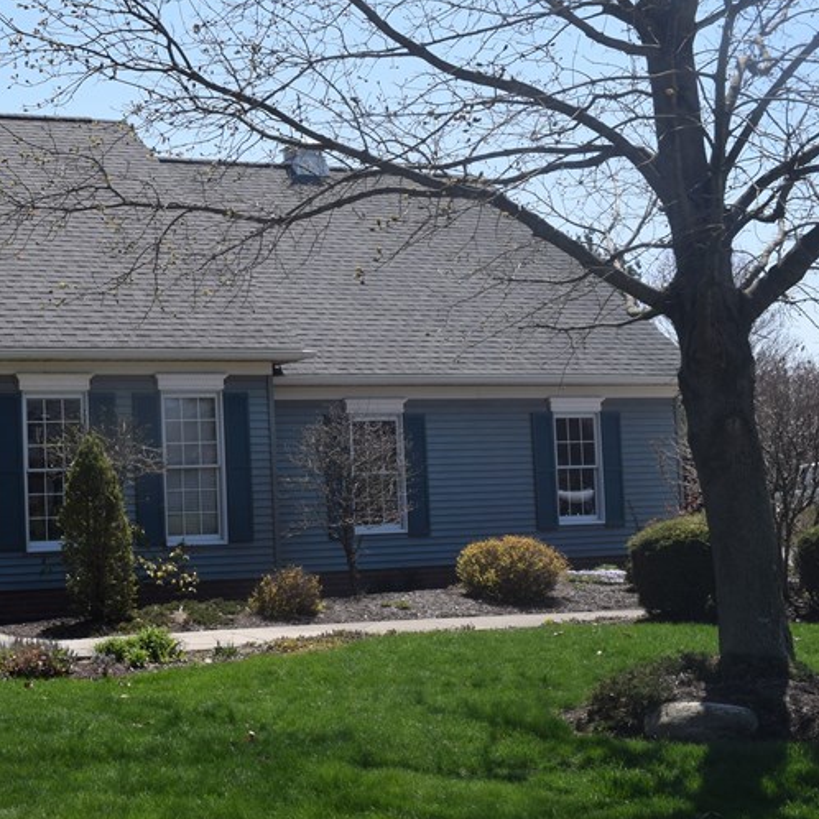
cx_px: -15
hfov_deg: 31.3
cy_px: 416
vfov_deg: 34.0
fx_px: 1338
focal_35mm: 50
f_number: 9
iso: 200
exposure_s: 1/320
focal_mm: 18
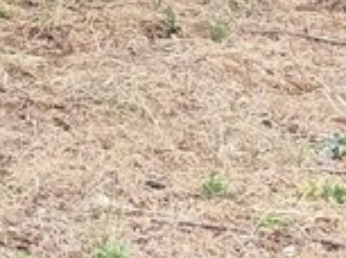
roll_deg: -0.4
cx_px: -170
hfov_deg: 11.8
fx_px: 1605
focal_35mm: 161
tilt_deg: -11.1
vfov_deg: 8.7
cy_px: -247
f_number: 1.78
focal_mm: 6.76
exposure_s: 1/445
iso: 80
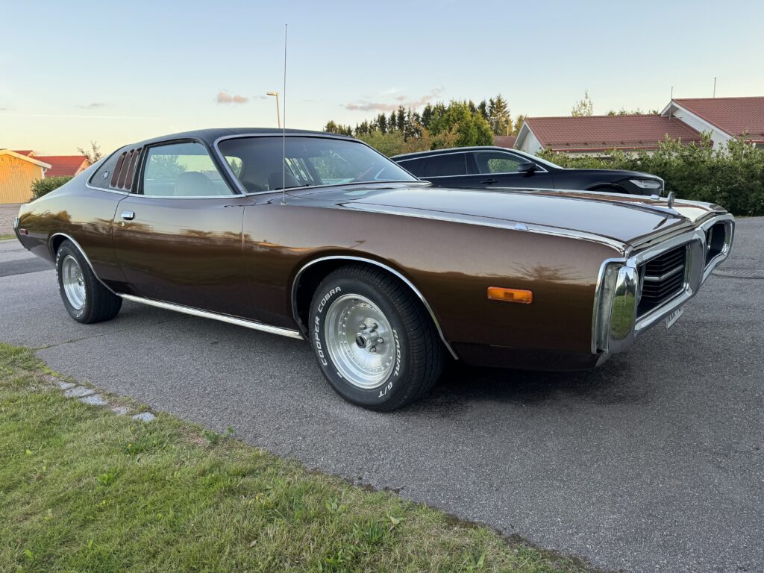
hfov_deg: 71.6
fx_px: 530
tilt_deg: -10.6
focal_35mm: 24
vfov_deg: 56.8
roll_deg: +1.1
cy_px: 286
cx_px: 382
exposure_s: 1/165
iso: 64
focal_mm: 6.76
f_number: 1.78
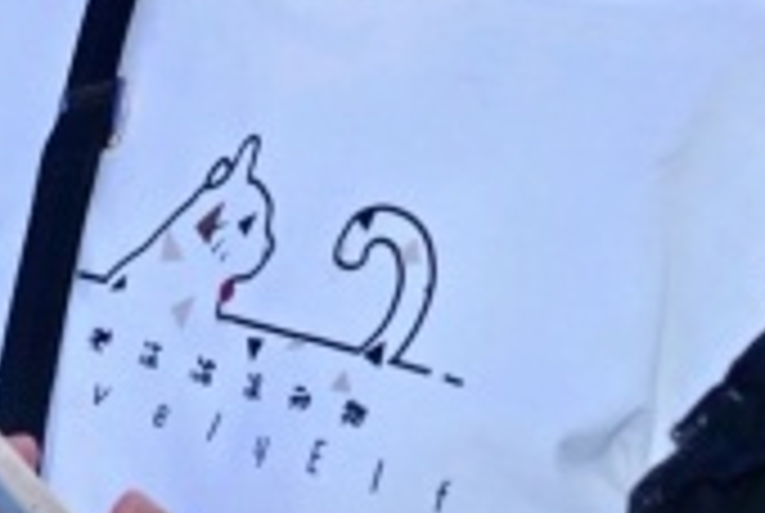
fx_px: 6237
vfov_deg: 4.7
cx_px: 27
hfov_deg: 7.0
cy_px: -200
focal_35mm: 293
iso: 250
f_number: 4
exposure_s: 1/250
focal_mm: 39
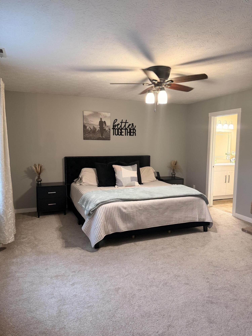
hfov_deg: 56.8
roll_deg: -1.3
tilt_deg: -5.7
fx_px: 233
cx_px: 126
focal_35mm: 24
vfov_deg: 71.6
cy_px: 168
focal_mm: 6.76
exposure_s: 1/60
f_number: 1.78
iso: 250
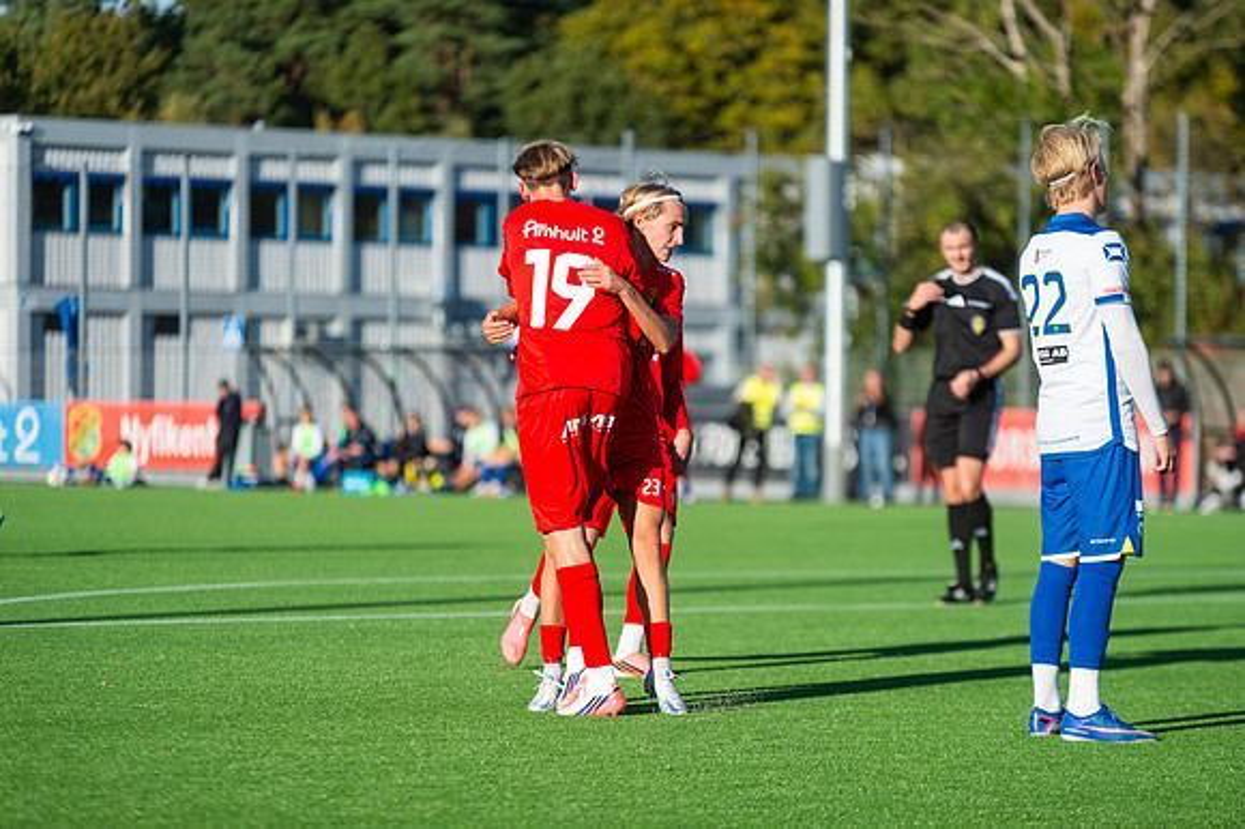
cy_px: 414
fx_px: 6048
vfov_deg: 7.8
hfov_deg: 11.8
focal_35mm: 175
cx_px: 622
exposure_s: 1/1600
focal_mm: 175
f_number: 3.2
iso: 100
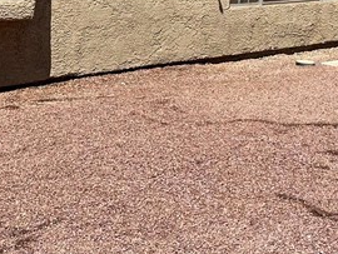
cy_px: -29
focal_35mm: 91
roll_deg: -0.6
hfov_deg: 21.3
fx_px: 889
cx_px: 267
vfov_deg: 15.8
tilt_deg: -2.6
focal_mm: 6.86
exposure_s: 1/7042
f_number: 1.78
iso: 80
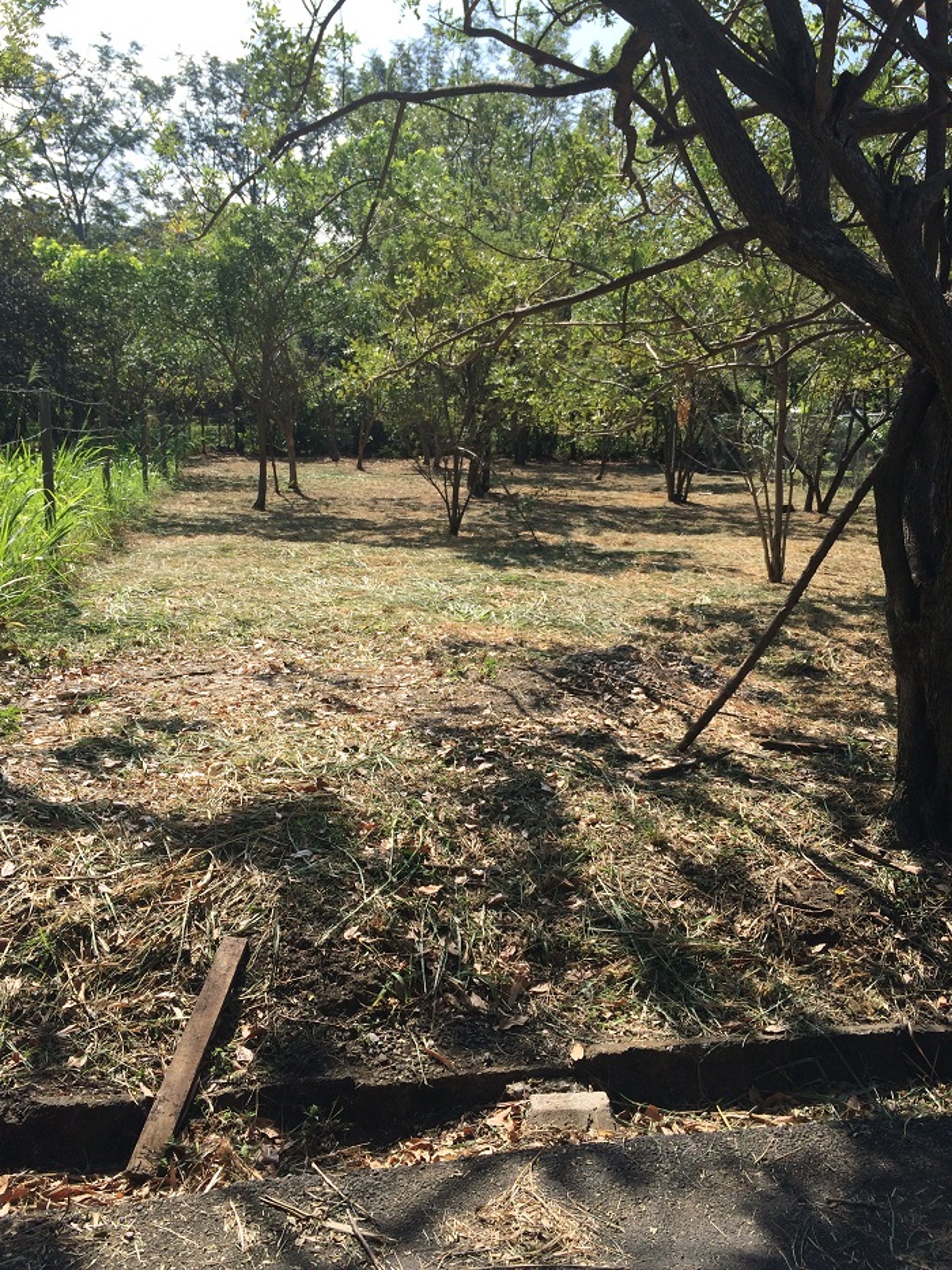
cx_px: 476
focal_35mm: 29
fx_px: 1063
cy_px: 635
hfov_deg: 48.2
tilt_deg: -7.2
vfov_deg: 61.7
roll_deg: +1.3
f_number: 2.2
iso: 32
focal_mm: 4.15
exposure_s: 1/1368
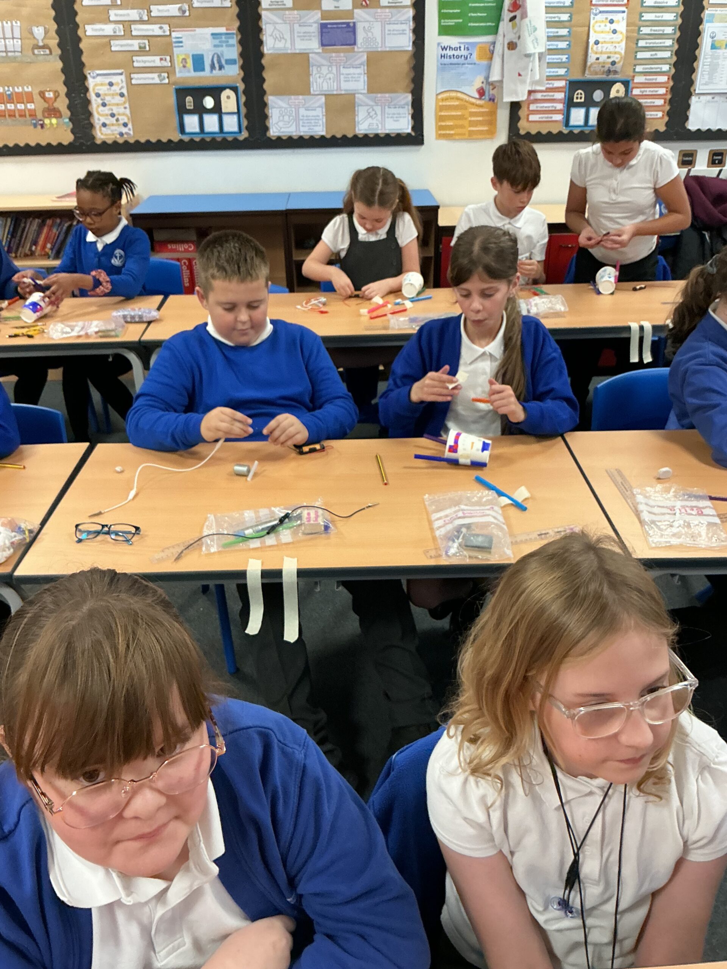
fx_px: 812
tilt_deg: -27.5
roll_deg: +2.0
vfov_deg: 61.7
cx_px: 364
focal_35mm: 29
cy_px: 484
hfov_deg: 48.2
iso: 160
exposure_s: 1/60
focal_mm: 3
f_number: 1.8
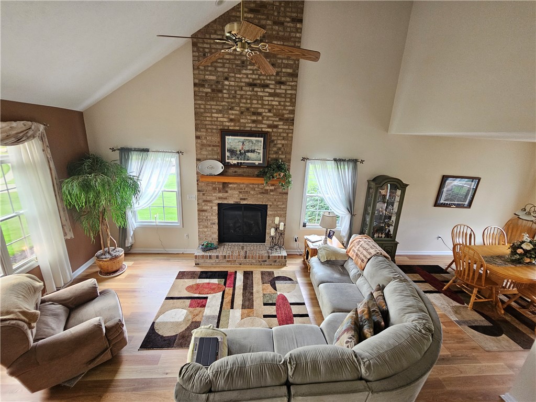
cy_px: 201
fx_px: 201
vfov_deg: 89.9
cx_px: 268
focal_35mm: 13
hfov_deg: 106.2
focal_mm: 2.2
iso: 400
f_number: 2.2
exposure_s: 1/40
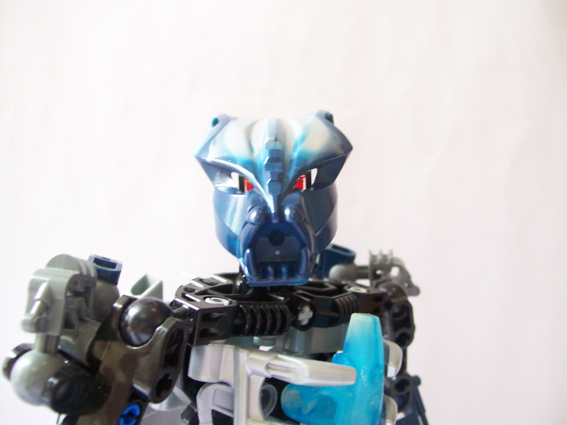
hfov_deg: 51.4
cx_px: 284
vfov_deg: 39.7
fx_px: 590
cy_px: 212
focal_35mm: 36
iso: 149
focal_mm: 6
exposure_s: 1/32
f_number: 2.7
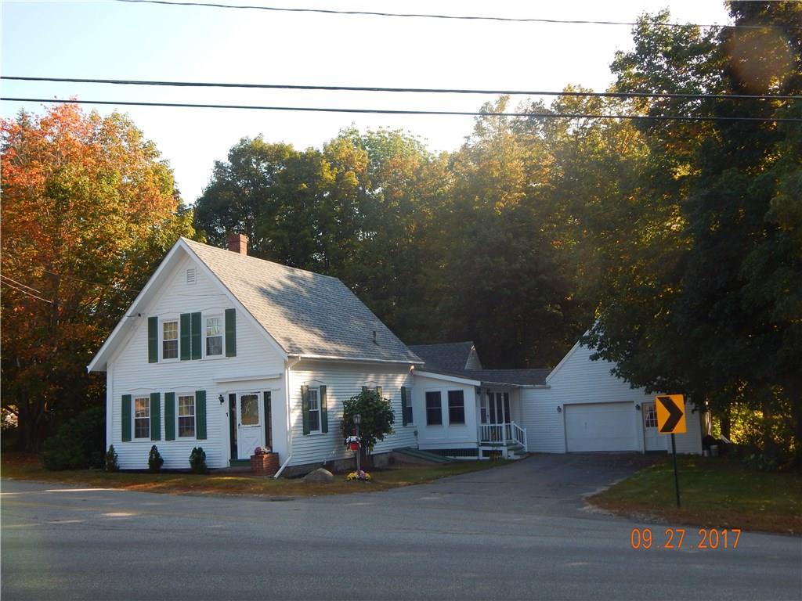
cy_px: 300
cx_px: 401
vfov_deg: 37.7
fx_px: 880
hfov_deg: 49.0
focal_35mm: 38
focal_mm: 6.8
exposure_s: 1/400
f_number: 3.4
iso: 125
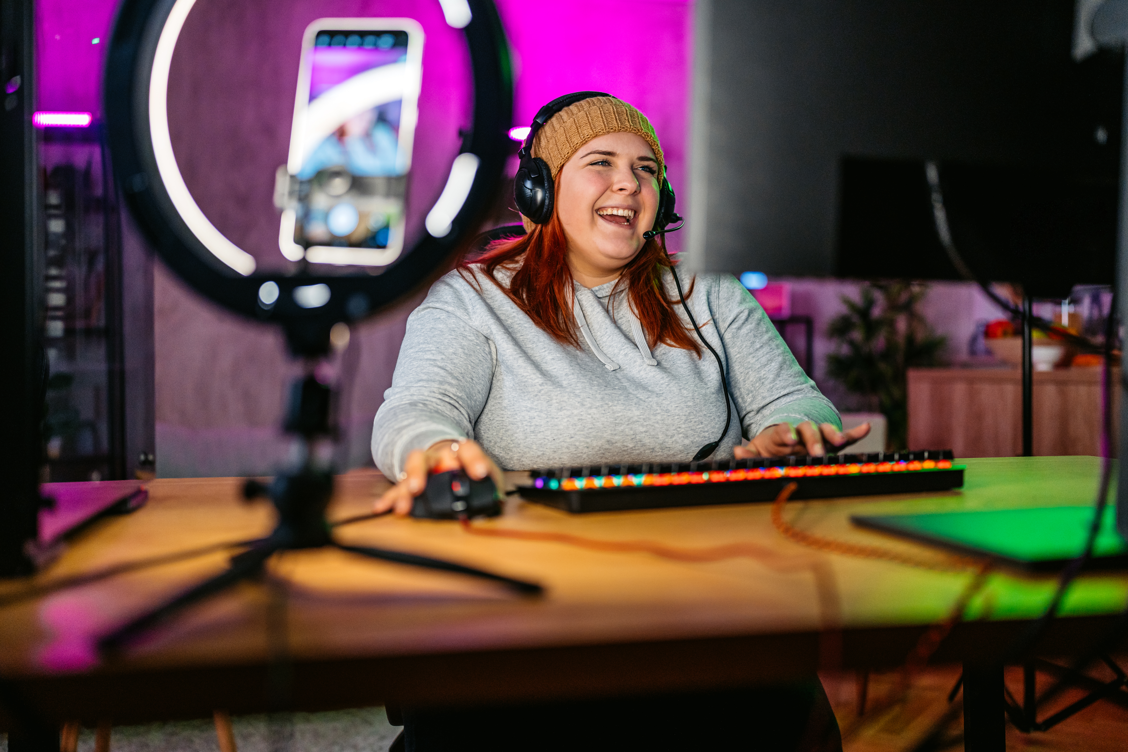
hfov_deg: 54.4
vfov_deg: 37.9
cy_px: 376
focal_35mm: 35
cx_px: 564
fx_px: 1097
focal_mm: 35
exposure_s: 1/250
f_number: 1.4
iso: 800
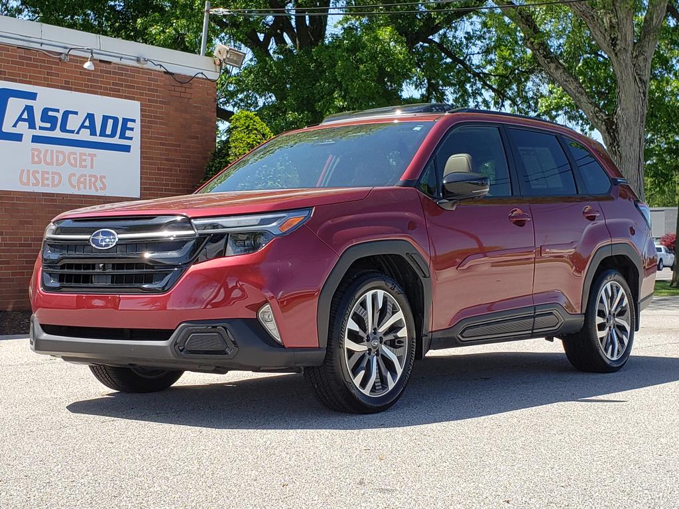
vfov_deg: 53.1
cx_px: 340
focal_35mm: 26
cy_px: 254
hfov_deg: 67.3
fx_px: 510
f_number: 2.4
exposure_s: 1/771
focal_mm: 4.3
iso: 50
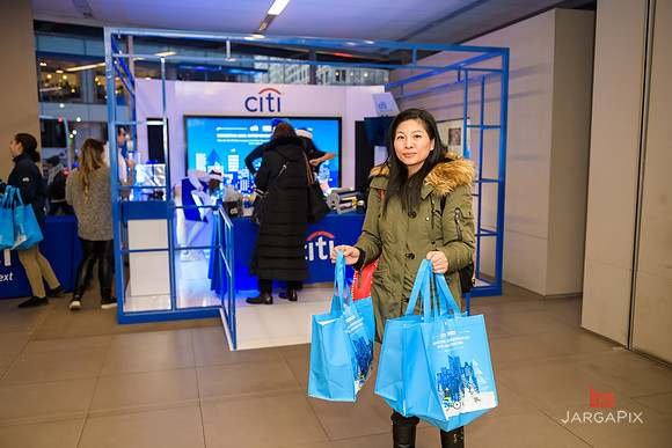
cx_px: 336
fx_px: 597
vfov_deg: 41.1
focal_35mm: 32
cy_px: 224
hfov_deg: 58.7
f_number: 3.2
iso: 800
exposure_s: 1/125
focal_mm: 32
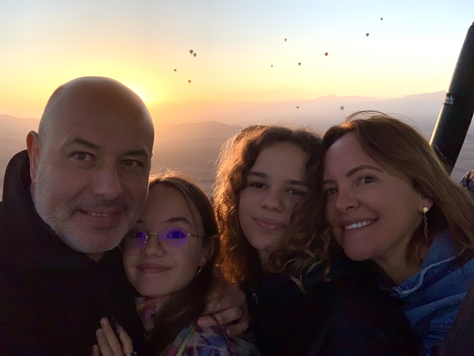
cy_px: 178
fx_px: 438
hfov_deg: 56.8
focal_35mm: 32
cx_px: 237
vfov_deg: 44.2
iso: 16
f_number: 2.2
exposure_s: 1/1266
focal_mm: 2.87
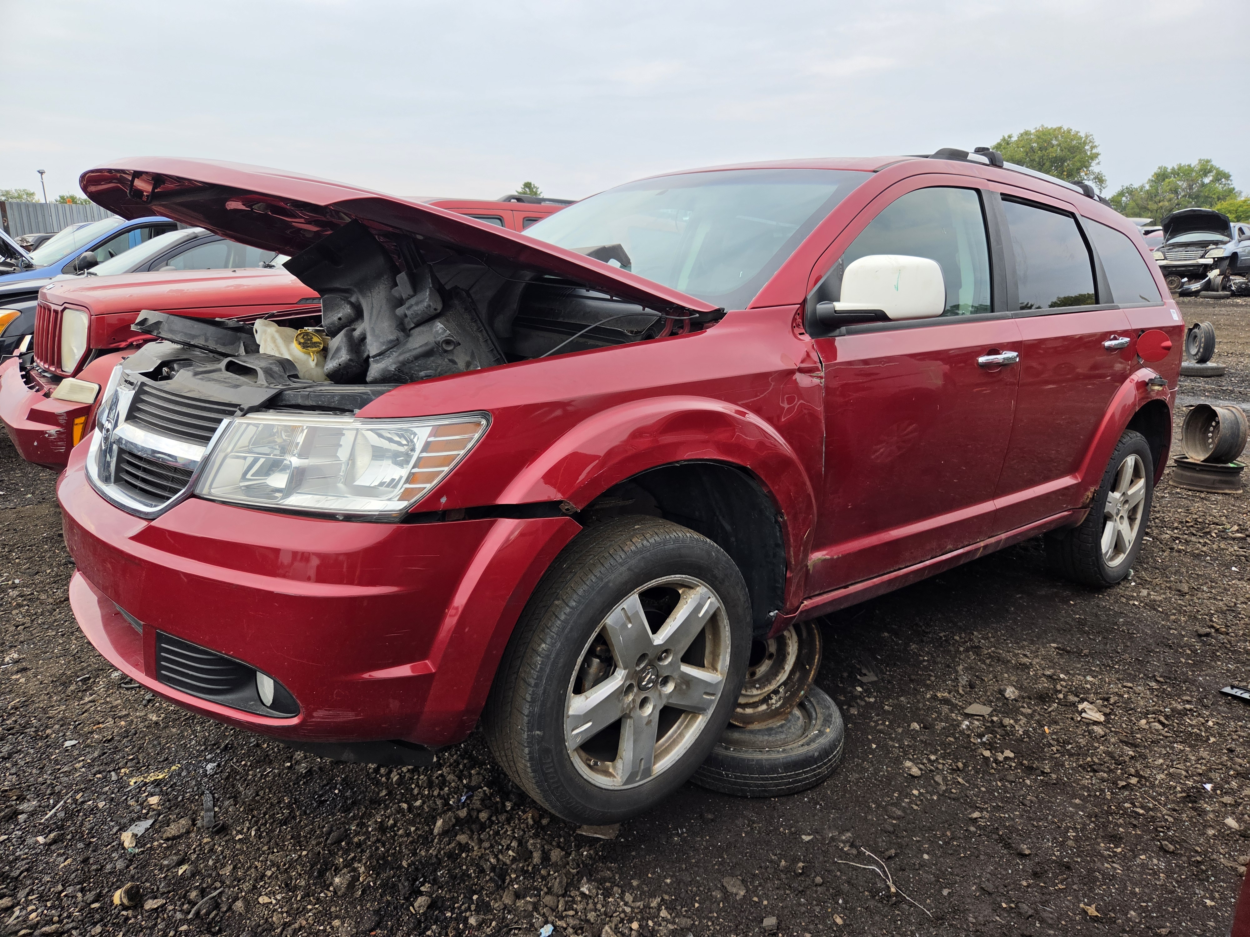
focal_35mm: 23
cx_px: 625
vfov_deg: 58.9
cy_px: 468
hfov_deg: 73.9
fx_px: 831
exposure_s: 1/1361
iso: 80
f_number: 1.8
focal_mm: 5.4
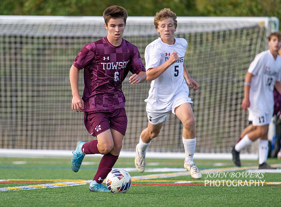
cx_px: 98
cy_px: 116
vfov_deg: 2.8
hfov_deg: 3.8
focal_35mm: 527
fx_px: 4252
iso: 2000
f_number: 4.5
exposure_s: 1/2500
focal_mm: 400
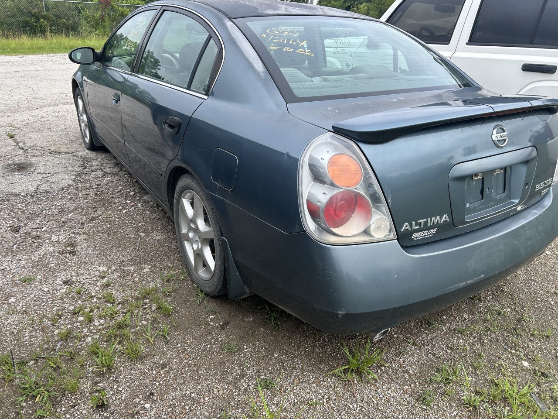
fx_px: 419
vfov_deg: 53.1
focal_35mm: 26
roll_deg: -1.6
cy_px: 210
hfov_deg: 67.3
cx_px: 279
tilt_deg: -22.5
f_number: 1.5
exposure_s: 1/1266
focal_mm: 5.7
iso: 50
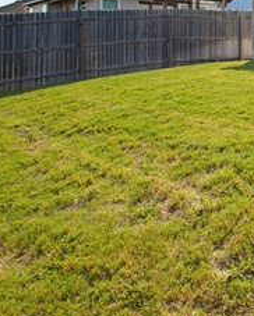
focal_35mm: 45
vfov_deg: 39.9
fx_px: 422
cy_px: 77
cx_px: 392
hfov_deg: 24.8
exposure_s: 1/80
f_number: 7.1
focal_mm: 17
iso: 100
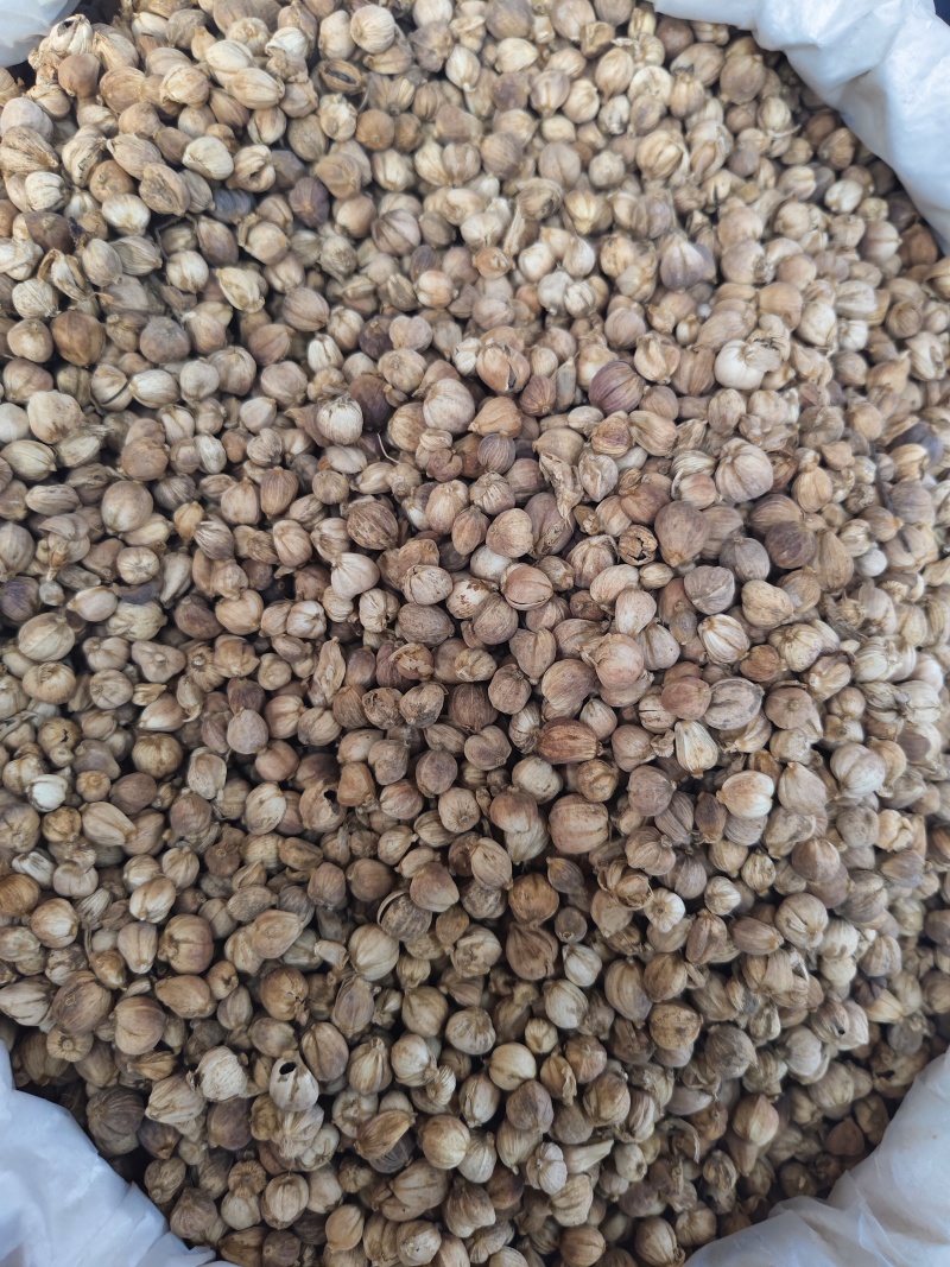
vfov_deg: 71.6
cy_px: 634
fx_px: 878
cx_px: 475
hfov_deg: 56.8
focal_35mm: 24
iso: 365
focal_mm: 5.56
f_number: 1.88
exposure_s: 1/100
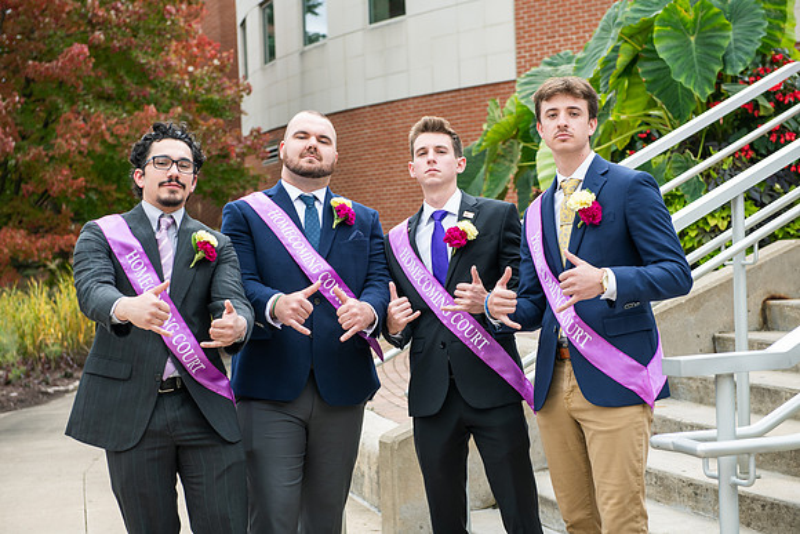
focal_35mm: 70
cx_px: 400
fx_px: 1556
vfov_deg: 19.5
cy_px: 267
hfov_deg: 28.8
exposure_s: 1/320
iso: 250
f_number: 5
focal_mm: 70
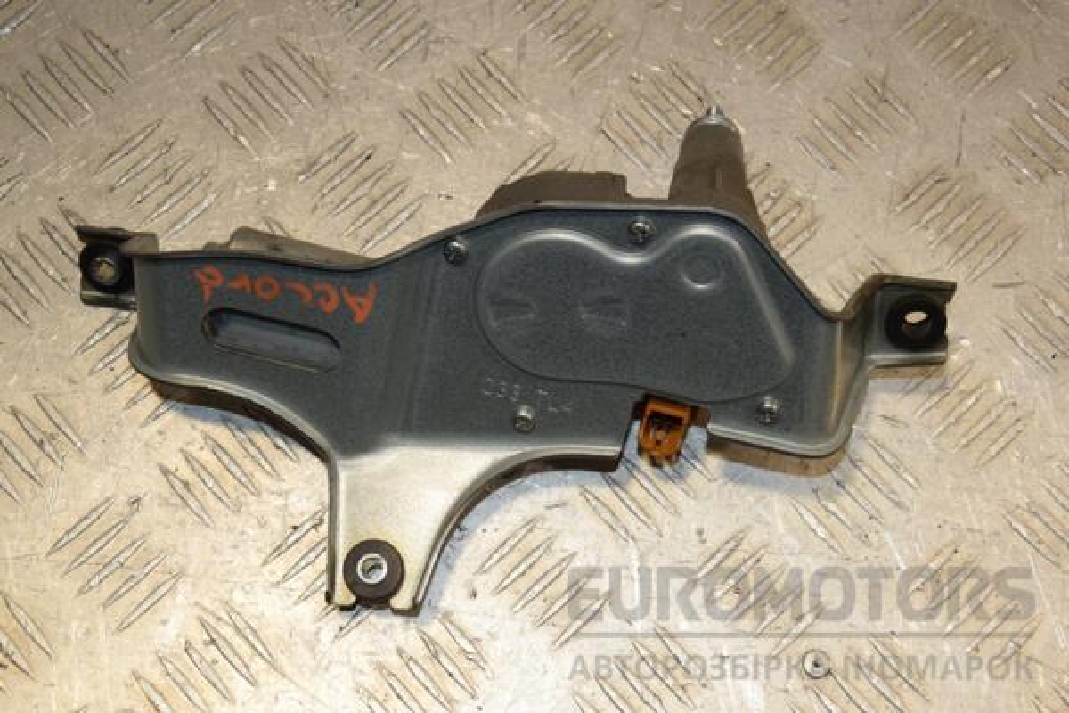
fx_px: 1692
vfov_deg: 23.8
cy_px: 356
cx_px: 534
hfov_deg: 35.1
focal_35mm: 57
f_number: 9
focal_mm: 38
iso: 800
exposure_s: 1/200
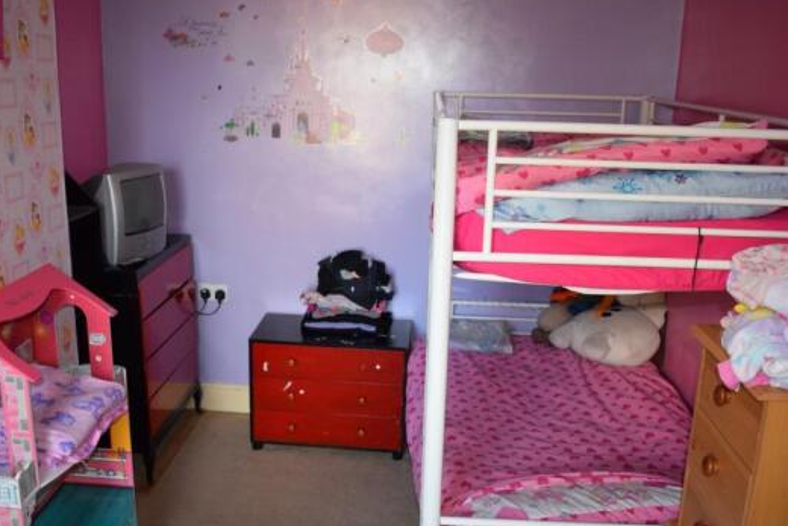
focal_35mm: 34
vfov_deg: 38.8
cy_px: 315
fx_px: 744
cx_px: 343
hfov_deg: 55.6
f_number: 4.5
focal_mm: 18
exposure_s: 1/80
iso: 800
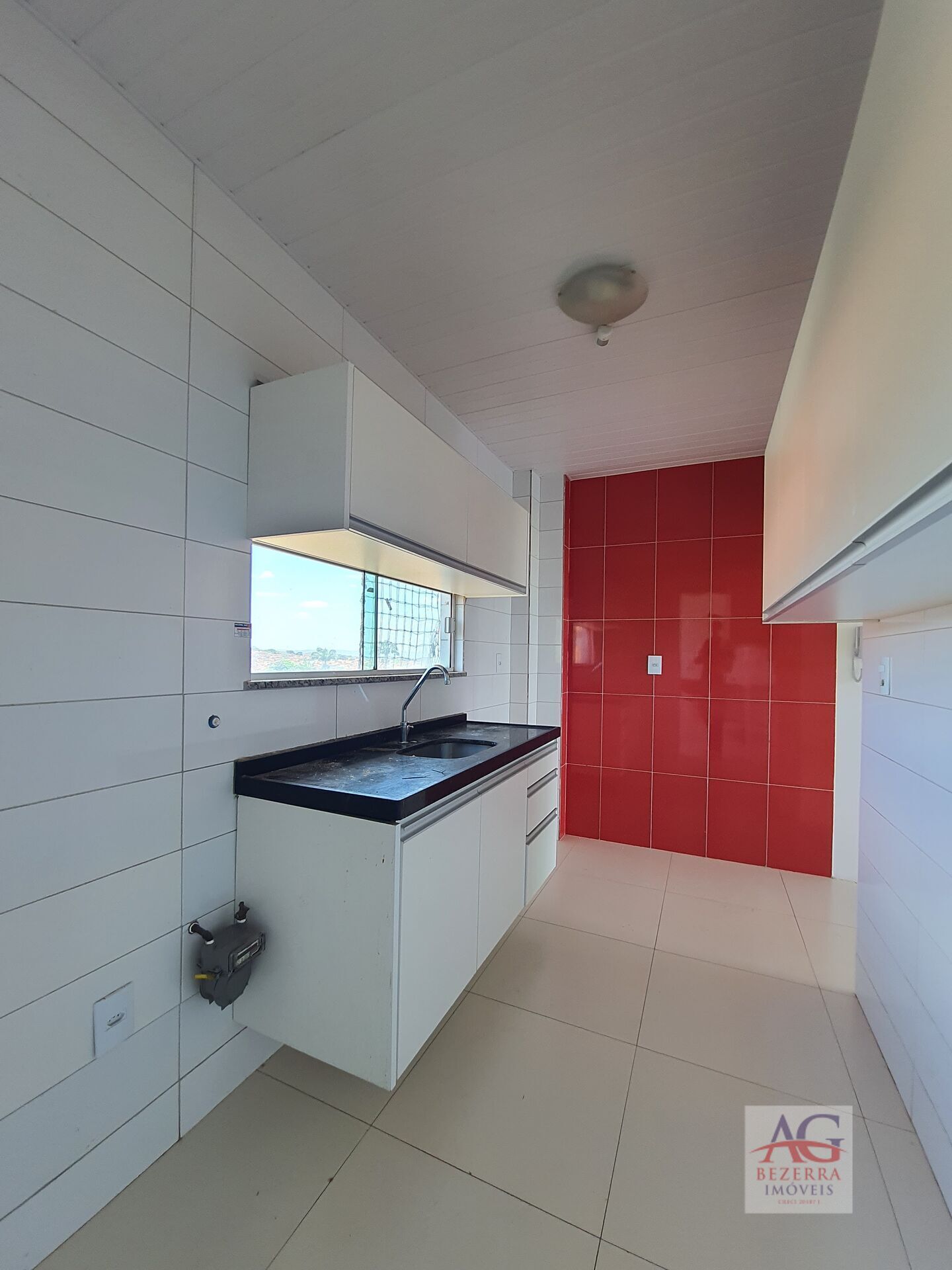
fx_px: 477
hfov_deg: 89.9
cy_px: 635
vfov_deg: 106.2
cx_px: 476
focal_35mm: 13
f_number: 2.2
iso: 64
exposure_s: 1/60
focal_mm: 1.74
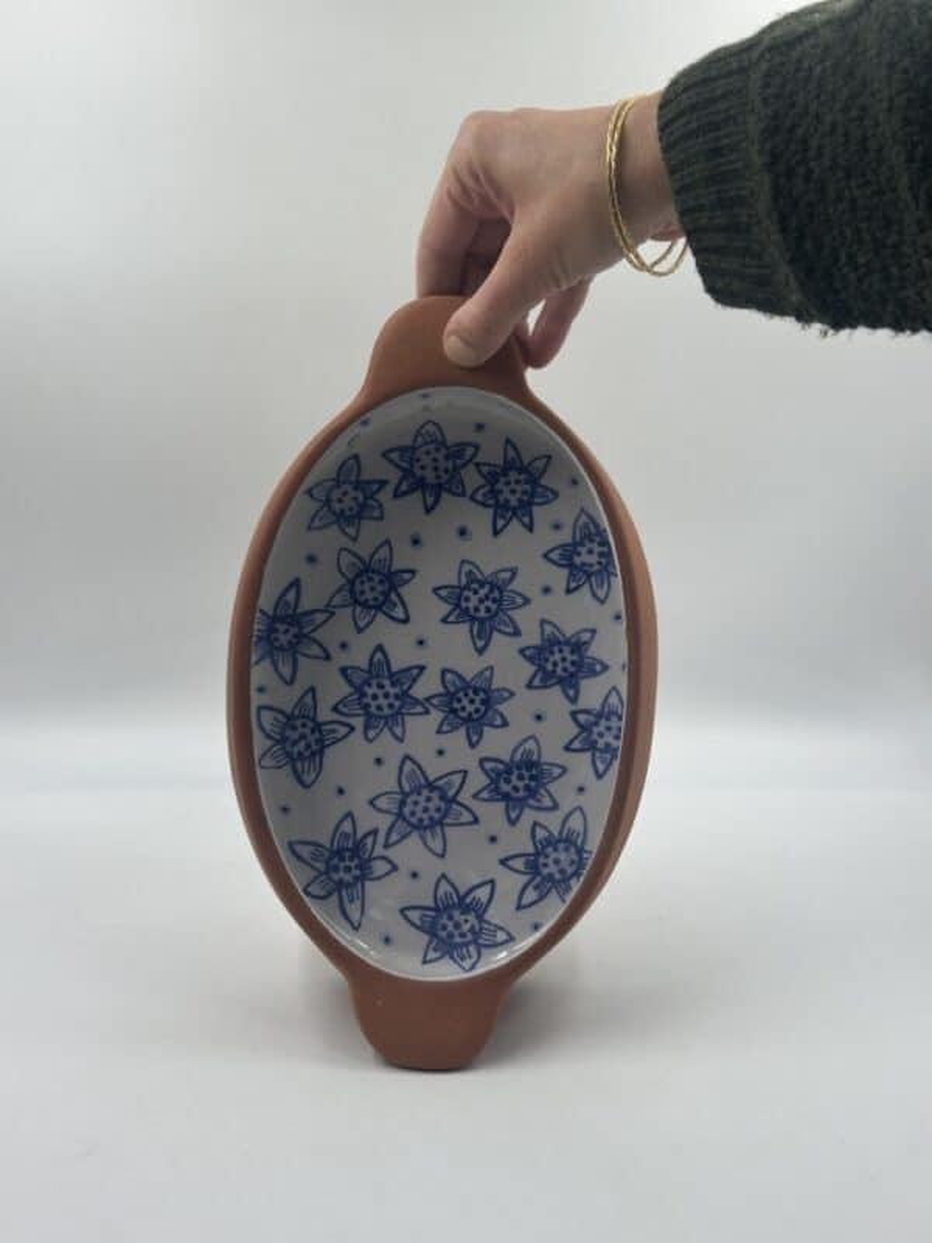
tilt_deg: -16.8
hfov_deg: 30.3
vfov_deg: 39.7
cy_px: 622
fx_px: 1723
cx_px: 466
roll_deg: -1.4
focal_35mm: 48
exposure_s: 1/435
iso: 64
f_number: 1.78
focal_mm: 6.86
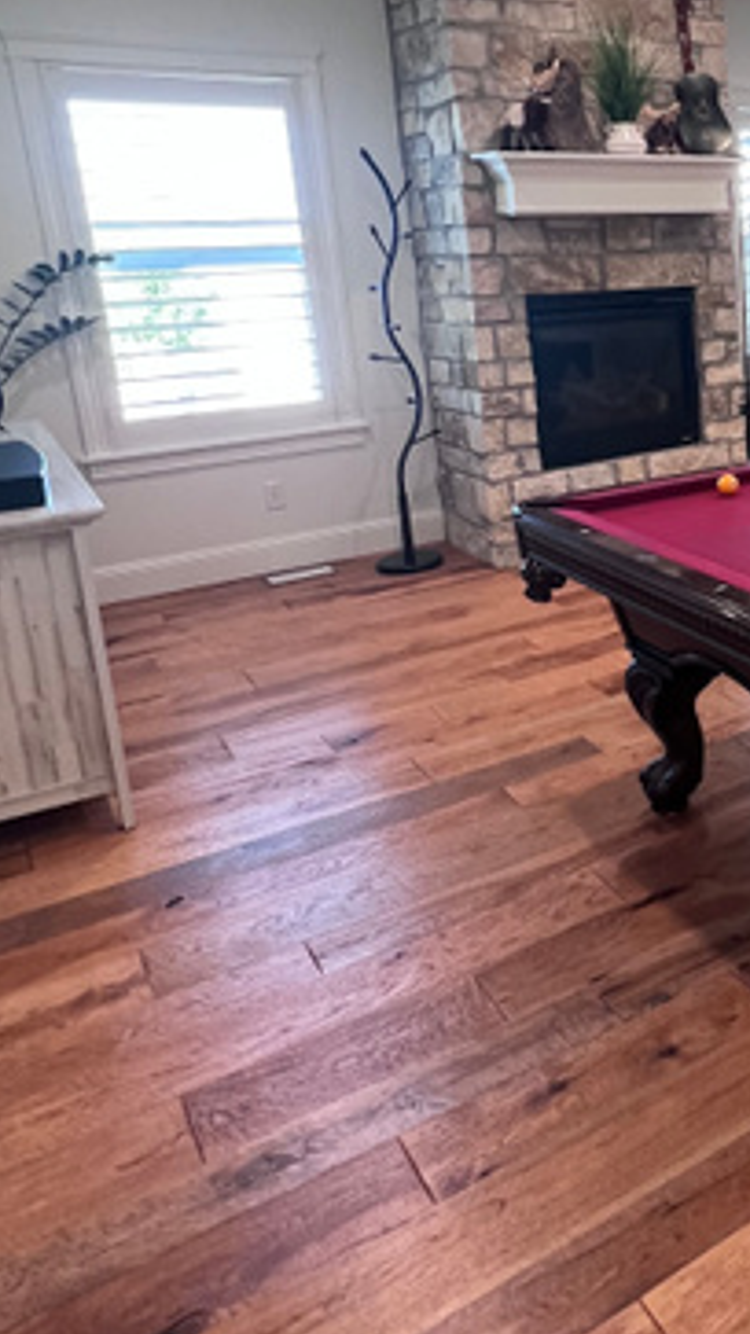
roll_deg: +0.6
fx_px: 1061
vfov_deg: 63.4
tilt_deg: -12.3
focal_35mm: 30
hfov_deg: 32.8
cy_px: 496
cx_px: 875
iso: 250
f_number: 1.8
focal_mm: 1.57
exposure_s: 1/83
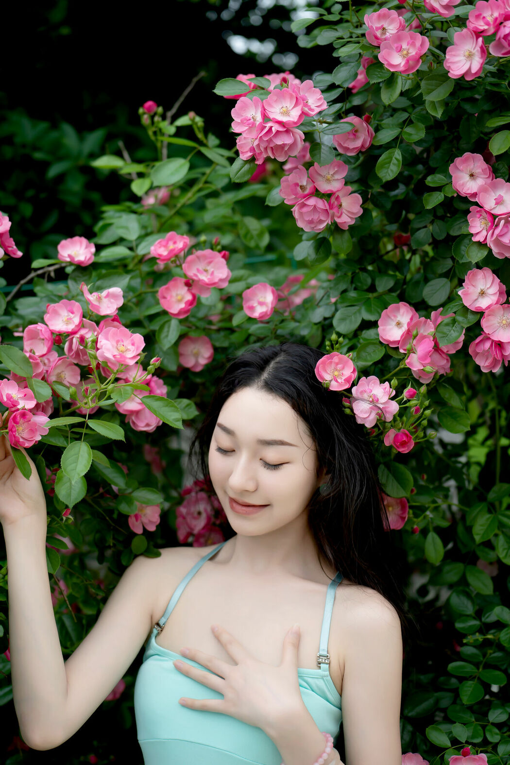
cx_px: 255
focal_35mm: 70
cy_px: 382
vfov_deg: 28.8
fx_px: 1487
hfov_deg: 19.5
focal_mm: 70
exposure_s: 1/400
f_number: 2.8
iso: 125
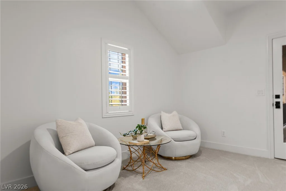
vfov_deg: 55.1
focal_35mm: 23
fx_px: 183
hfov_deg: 76.1
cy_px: 96
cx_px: 143
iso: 100
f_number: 8
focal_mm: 23
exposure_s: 1/4
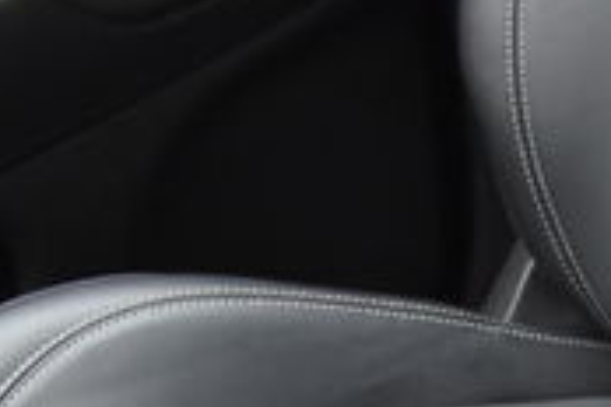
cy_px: 1044
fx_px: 2919
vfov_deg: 7.4
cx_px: 1499
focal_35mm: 172
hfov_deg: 10.3
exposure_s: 1/60
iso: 1800
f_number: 3.5
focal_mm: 20
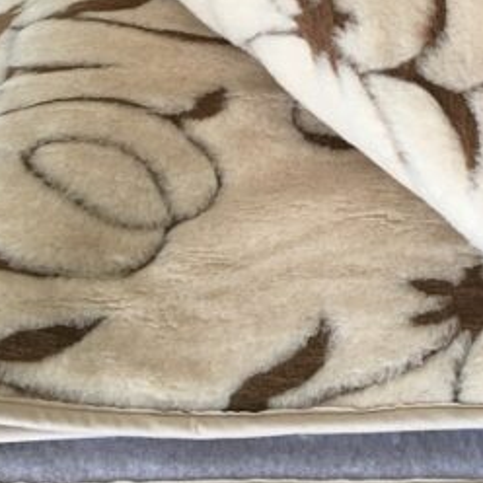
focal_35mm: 62
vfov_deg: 27.1
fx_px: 979
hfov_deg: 27.2
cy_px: 80
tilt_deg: -46.6
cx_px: 388
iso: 64
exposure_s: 1/33
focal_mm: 4.15
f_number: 2.2
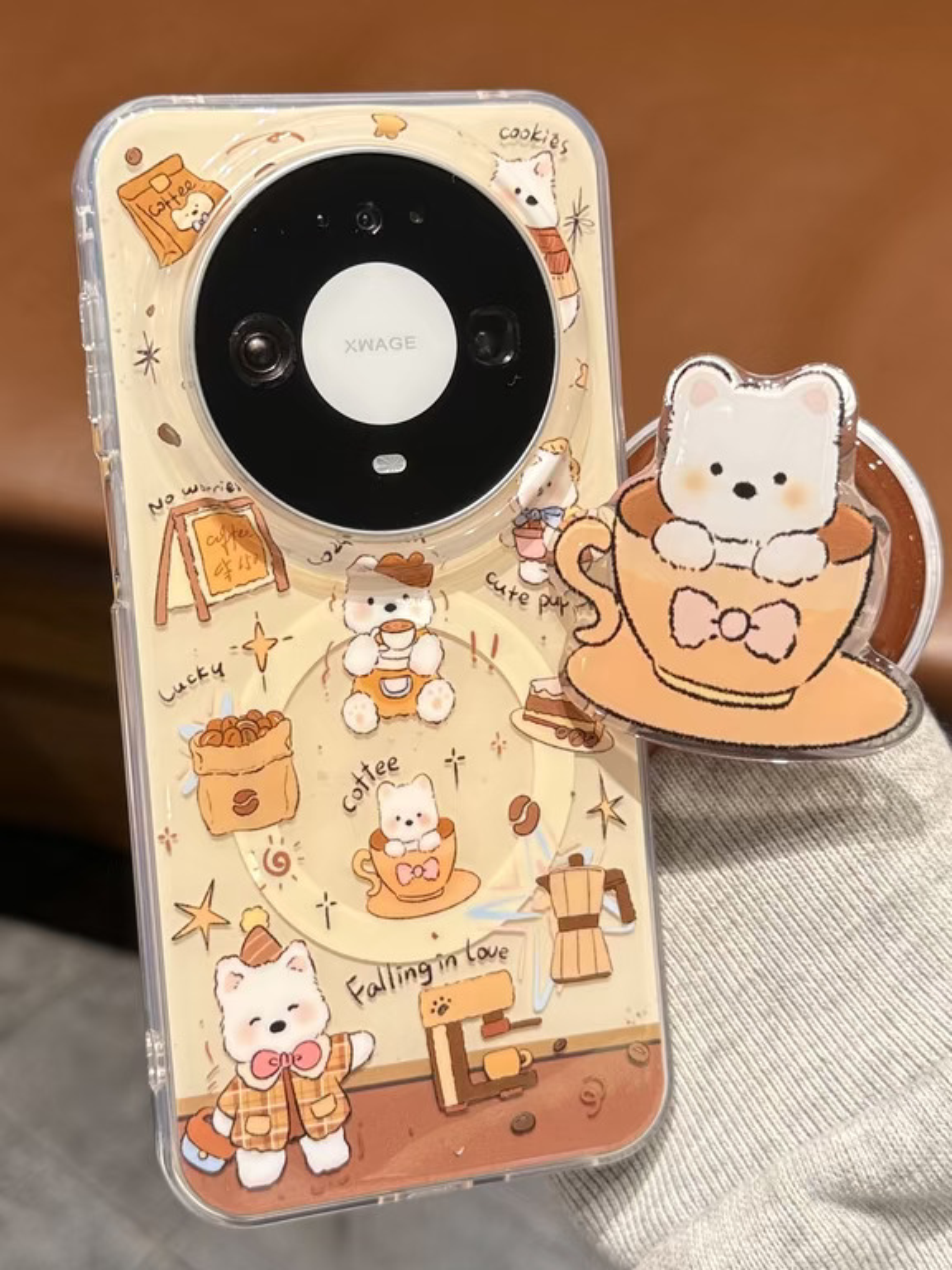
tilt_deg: -44.1
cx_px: 476
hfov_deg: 56.8
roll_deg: +4.5
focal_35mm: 24
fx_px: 880
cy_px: 635
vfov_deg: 71.6
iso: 125
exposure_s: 1/50
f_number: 1.78
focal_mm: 6.76
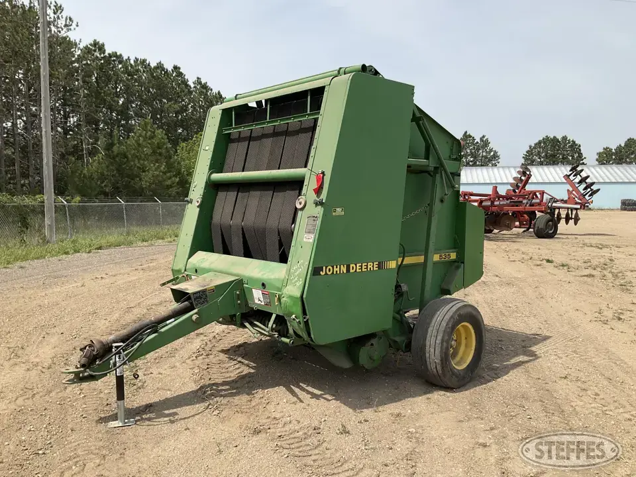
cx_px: 318
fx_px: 533
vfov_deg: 48.2
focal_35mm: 29
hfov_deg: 61.7
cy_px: 238
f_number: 1.8
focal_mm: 3
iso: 25
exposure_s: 1/1848
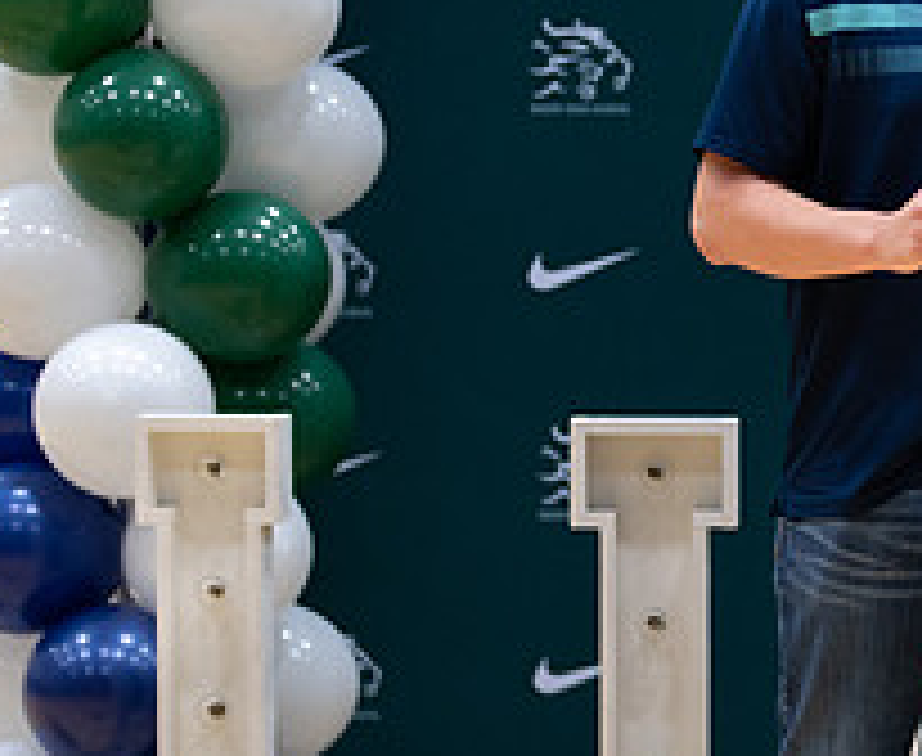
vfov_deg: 9.6
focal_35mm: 163
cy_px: 353
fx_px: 4491
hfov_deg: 11.5
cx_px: 1078
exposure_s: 1/320
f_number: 1.2
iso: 400
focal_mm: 50
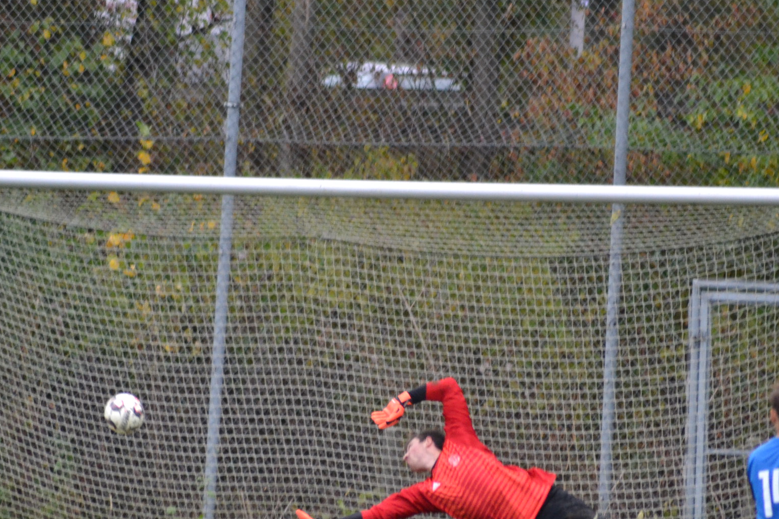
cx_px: 327
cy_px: 366
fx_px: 11166
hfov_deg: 4.0
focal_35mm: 516
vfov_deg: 2.7
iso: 2200
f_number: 5
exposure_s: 1/500
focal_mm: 230
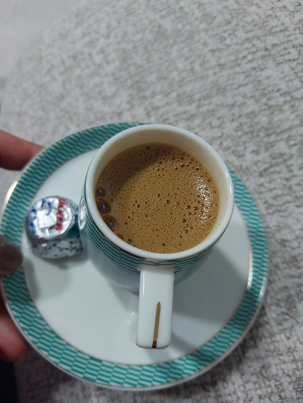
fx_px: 350
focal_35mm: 30
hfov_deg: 46.8
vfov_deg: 60.0
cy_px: 202
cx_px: 152
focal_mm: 4.6
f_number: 1.8
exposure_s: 1/33
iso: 400
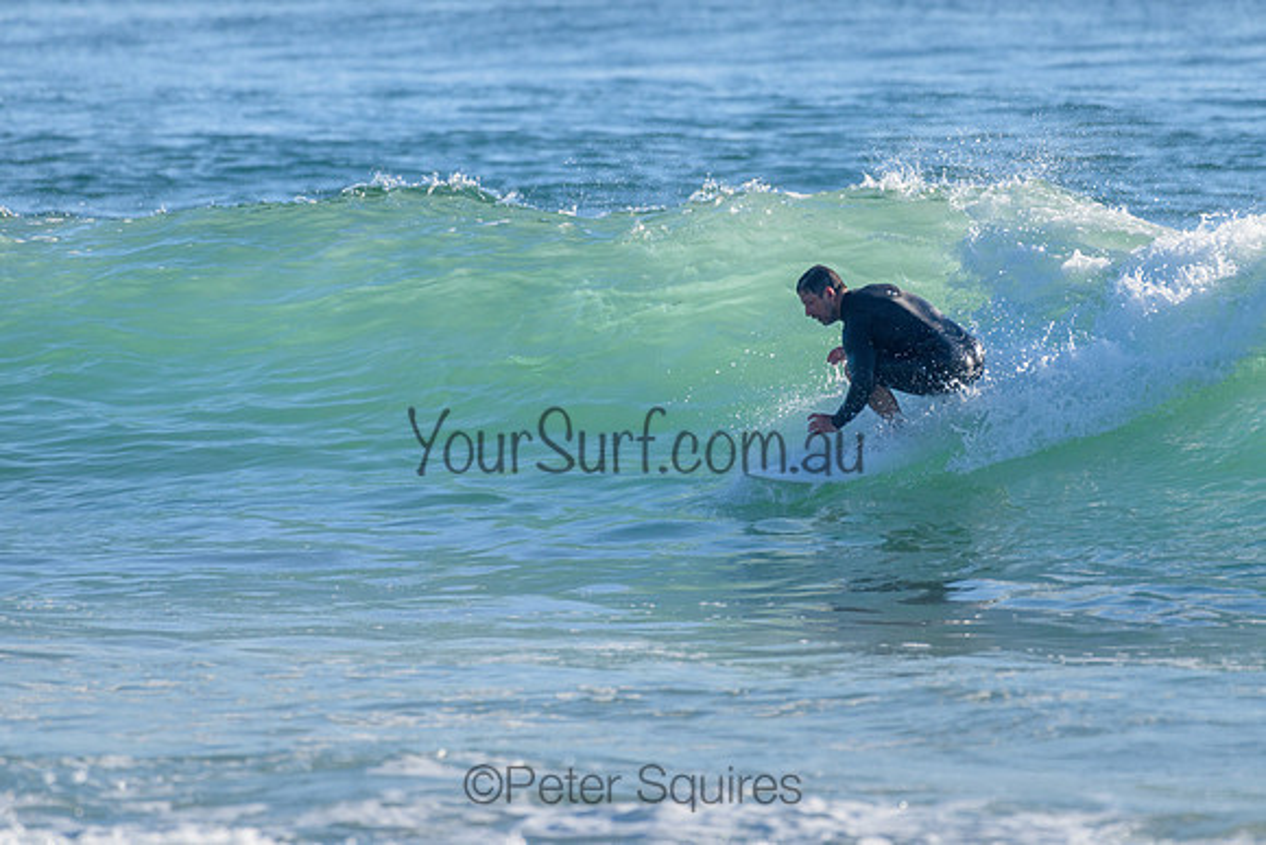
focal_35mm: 613
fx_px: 21562
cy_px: 345
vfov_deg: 2.2
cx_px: 705
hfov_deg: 3.4
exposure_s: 1/2000
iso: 220
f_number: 5.6
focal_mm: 500
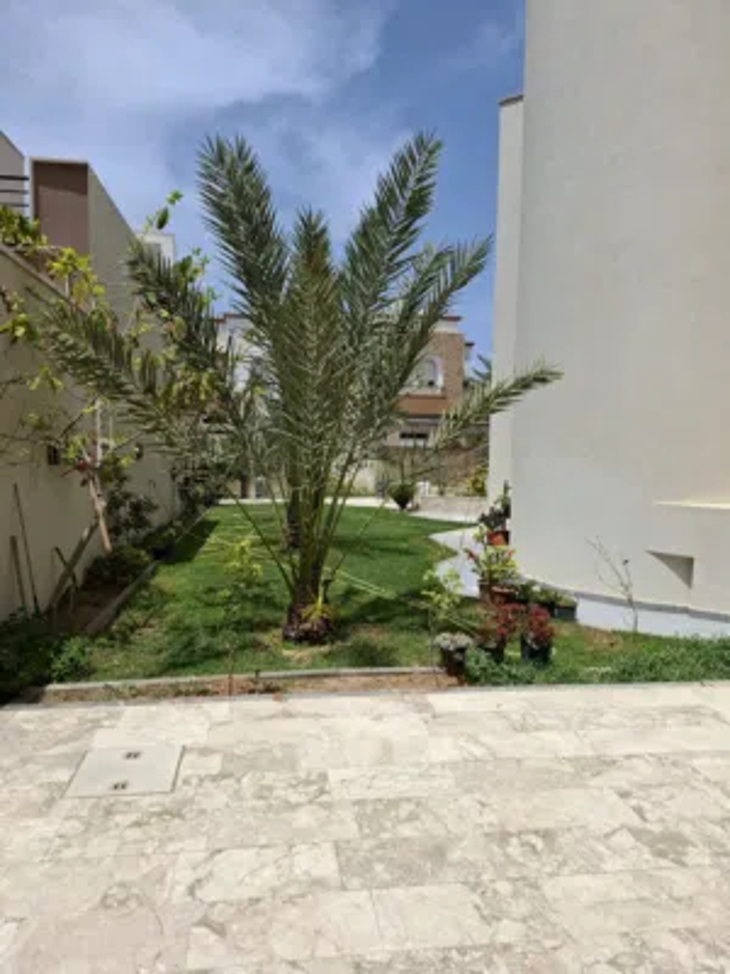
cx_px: 365
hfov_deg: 58.9
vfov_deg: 73.9
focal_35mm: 23
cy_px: 487
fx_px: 647
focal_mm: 5.54
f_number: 1.8
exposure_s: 1/2584
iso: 50
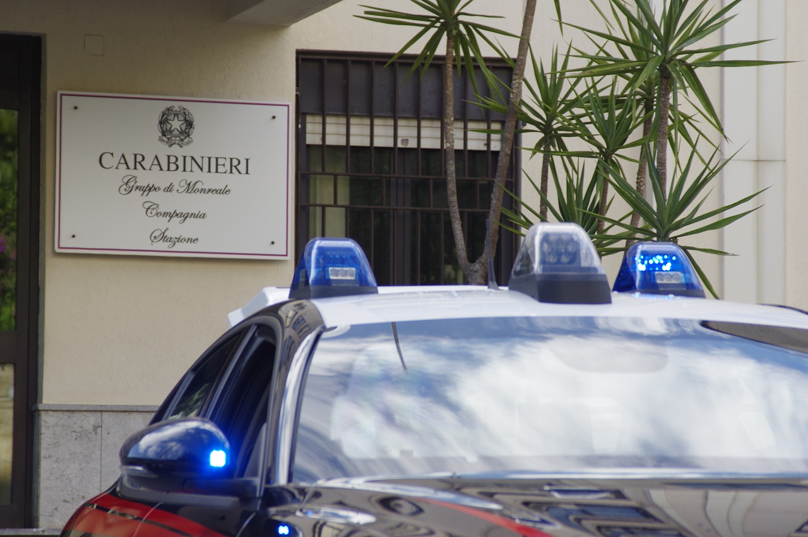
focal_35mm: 222
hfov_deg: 9.3
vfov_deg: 6.2
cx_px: 404
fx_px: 4978
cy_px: 268
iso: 400
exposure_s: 1/200
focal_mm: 148
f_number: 10
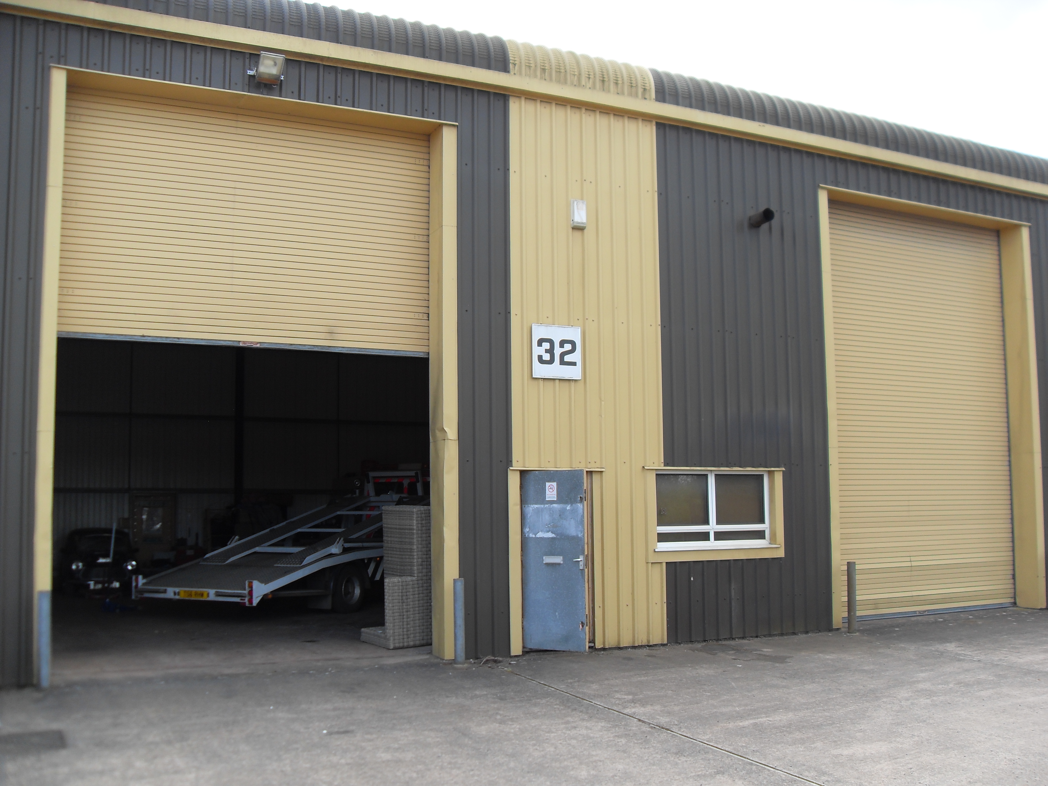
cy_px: 393
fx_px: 1029
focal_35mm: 34
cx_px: 524
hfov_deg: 54.0
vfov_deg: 41.8
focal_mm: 6.3
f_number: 2.8
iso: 80
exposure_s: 1/250
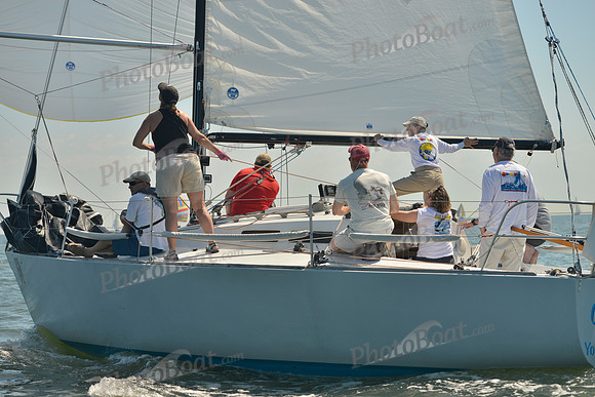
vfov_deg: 15.2
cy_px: 198
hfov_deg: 22.6
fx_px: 1488
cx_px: 298
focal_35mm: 90
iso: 200
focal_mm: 90
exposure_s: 1/800
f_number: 5.6
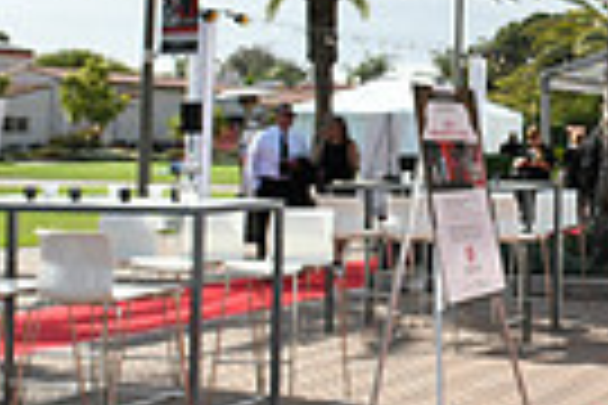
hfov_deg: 23.2
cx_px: 869
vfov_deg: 18.5
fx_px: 1233
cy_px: 79
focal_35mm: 73
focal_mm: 17
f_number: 7.1
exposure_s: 1/640
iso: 400
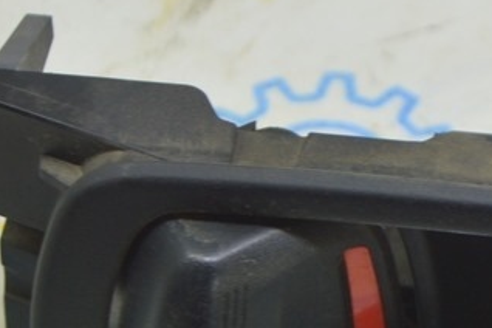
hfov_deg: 8.2
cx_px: 489
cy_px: 310
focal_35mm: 251
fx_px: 3430
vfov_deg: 5.5
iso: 400
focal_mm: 52
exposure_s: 1/20
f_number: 5.6
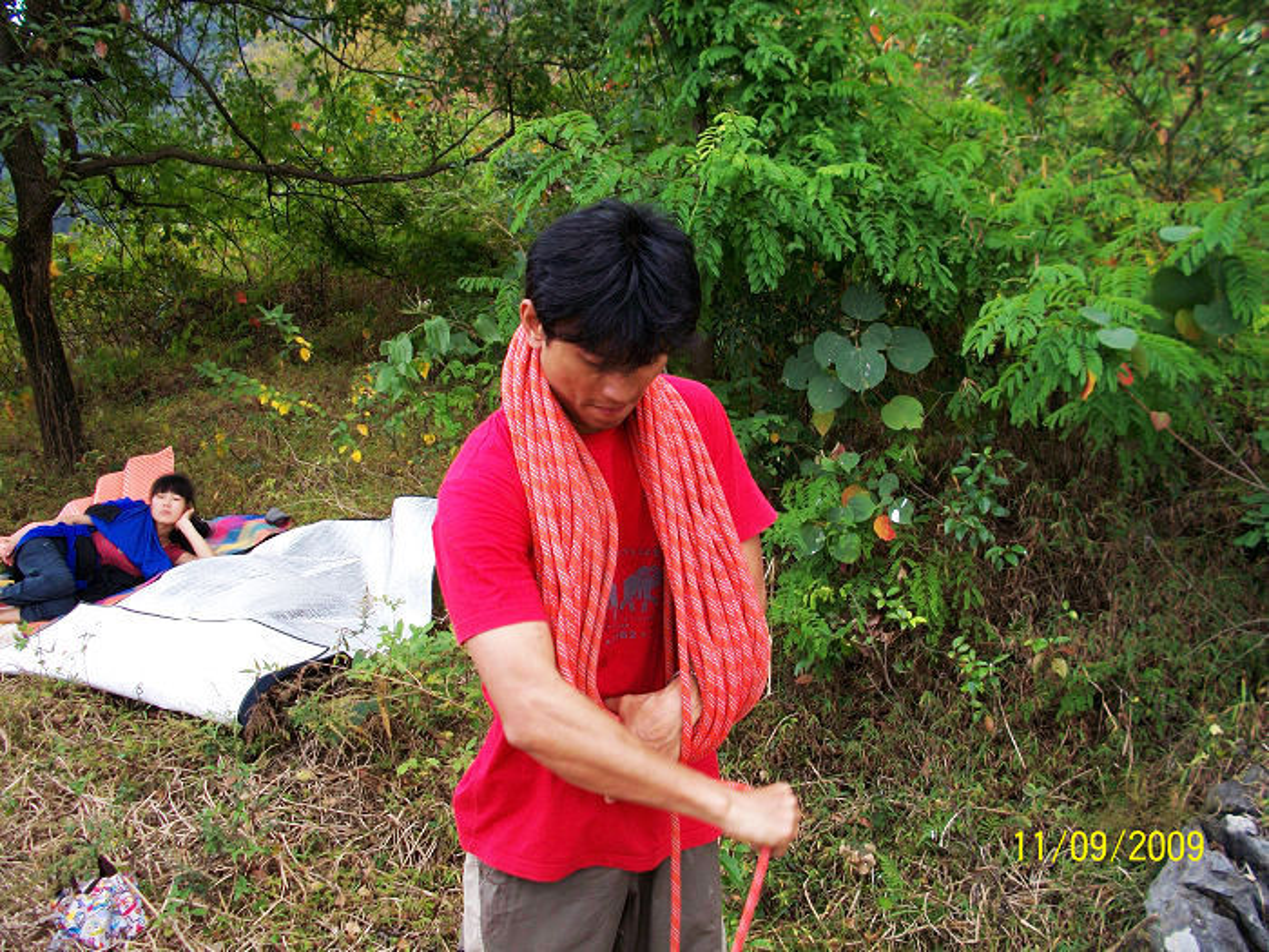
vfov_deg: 40.7
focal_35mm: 35
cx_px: 634
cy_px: 476
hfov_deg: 52.6
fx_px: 1283
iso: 80
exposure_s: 1/200
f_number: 3.1
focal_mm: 6.3
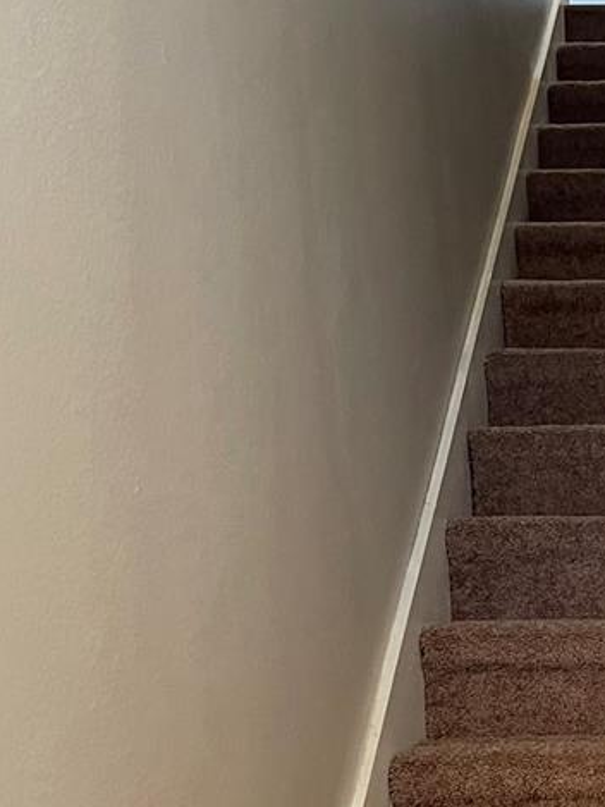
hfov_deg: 21.4
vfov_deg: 29.9
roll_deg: +1.1
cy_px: 587
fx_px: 1491
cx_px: 715
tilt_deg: -0.3
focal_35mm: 64
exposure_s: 1/40
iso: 400
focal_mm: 5.1
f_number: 1.6
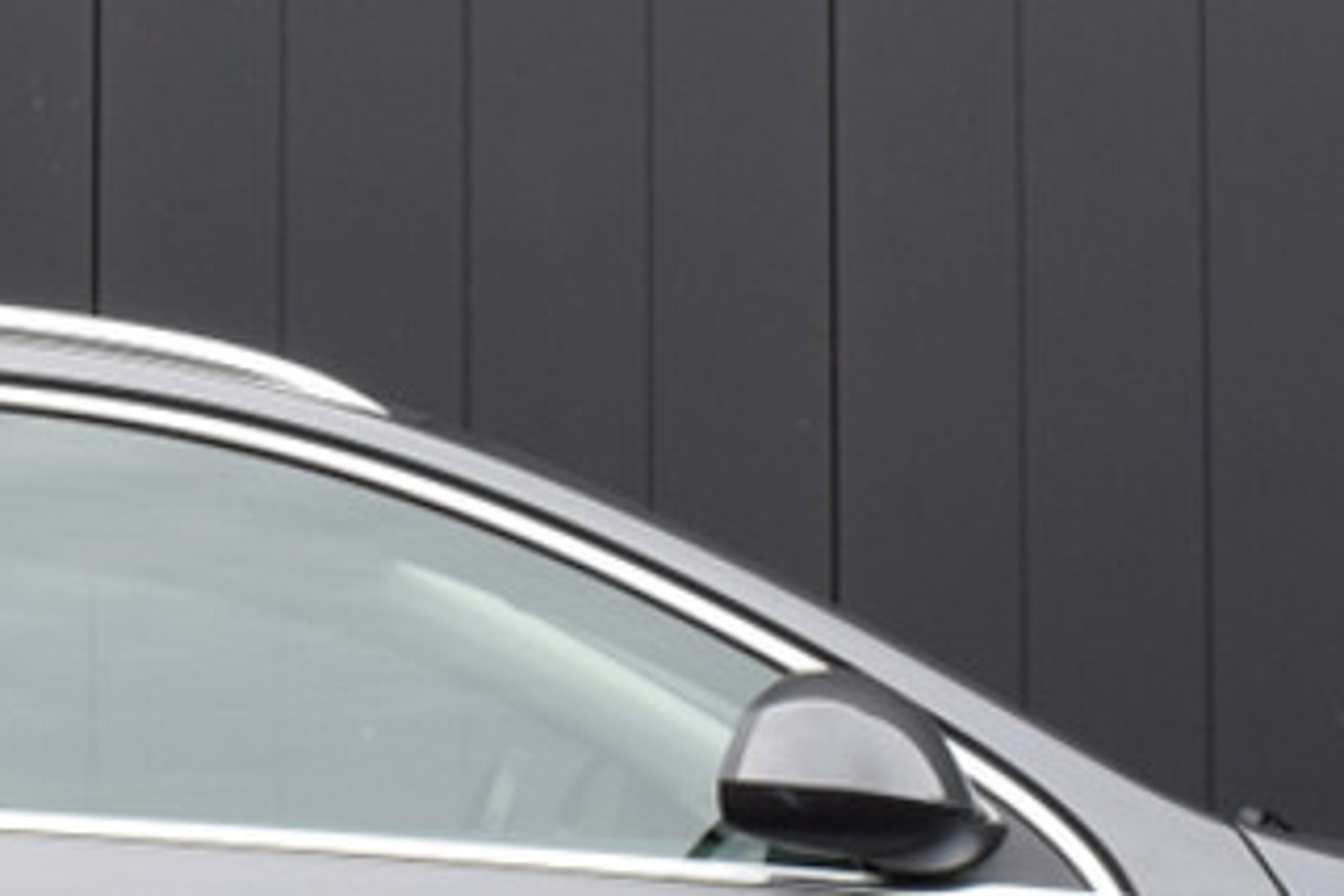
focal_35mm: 144
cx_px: -38
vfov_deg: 9.5
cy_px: 362
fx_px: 5376
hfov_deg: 14.0
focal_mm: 22
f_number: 8
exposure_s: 1/250
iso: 360
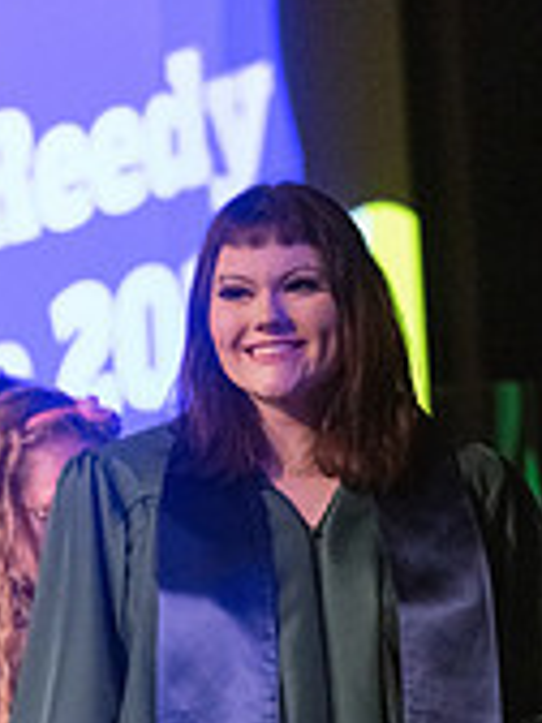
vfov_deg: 7.1
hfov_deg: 5.3
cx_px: 336
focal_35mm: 280
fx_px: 5845
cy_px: 671
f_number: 2.8
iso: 16000
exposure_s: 1/1000
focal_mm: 109
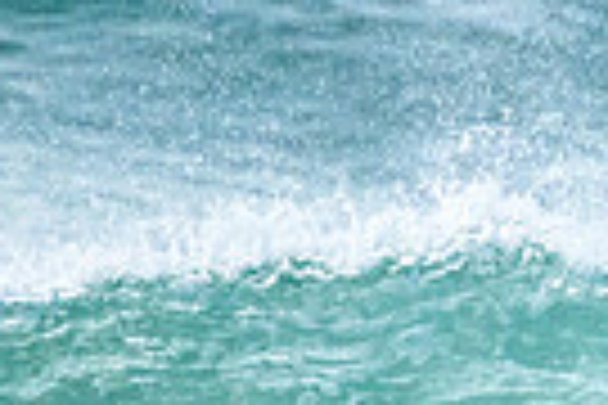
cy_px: 439
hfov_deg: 0.6
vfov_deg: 0.4
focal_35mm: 3437
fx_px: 58043
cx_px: 986
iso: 12800
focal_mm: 800
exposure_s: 1/1000
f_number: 11
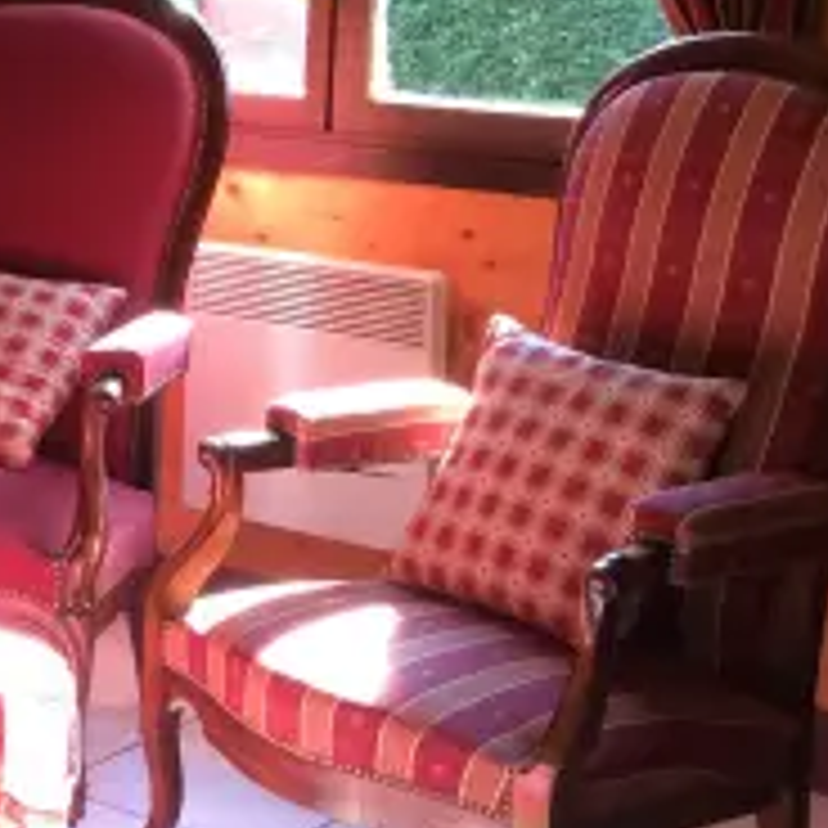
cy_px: 117
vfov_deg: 18.6
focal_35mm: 92
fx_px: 2490
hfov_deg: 17.2
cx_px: -369
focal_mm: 3.3
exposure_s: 1/24
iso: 64
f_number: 2.4
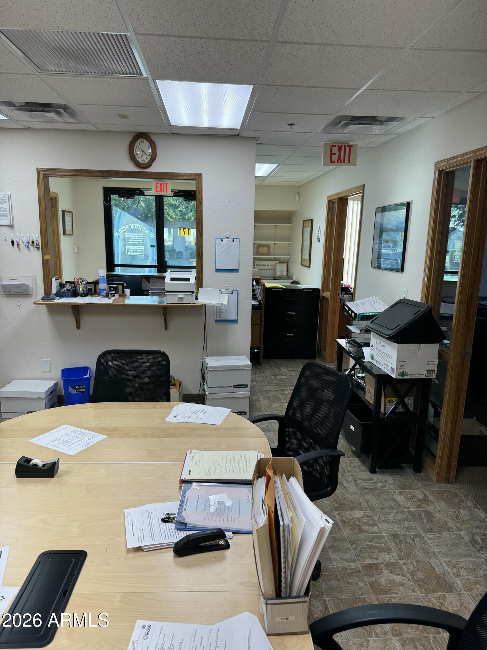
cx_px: 244
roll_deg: -1.9
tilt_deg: -14.0
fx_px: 450
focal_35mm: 24
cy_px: 325
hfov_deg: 56.8
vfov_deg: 71.6
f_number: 1.78
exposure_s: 1/120
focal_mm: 6.76
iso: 80
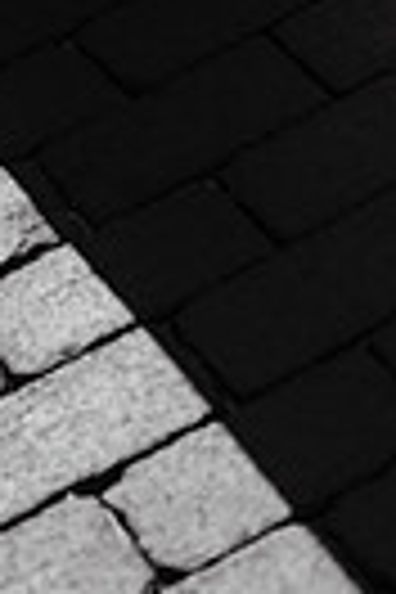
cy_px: -333
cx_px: -248
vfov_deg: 11.5
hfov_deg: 7.9
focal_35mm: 170
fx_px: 2805
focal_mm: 50
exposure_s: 1/4000
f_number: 2.8
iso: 200
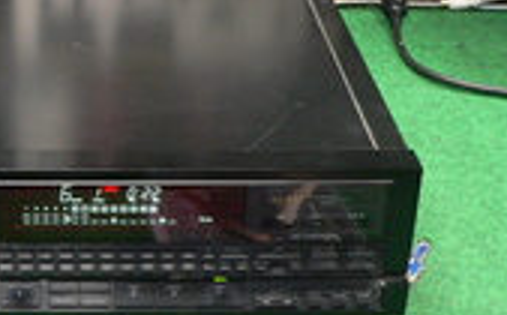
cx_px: 27
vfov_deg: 15.1
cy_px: 110
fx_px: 1186
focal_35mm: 86
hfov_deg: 23.3
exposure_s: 1/8
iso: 200
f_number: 2.8
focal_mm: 6
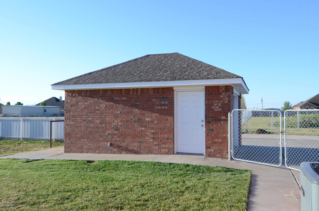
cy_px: 106
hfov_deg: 62.0
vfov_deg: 43.4
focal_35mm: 30
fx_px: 265
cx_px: 160
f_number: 8
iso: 800
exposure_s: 1/800
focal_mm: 20
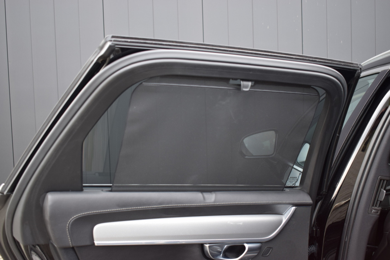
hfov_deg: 46.4
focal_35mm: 42
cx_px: 195
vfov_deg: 31.9
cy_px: 130
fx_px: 455
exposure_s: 1/80
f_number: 4.2
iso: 400
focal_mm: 28
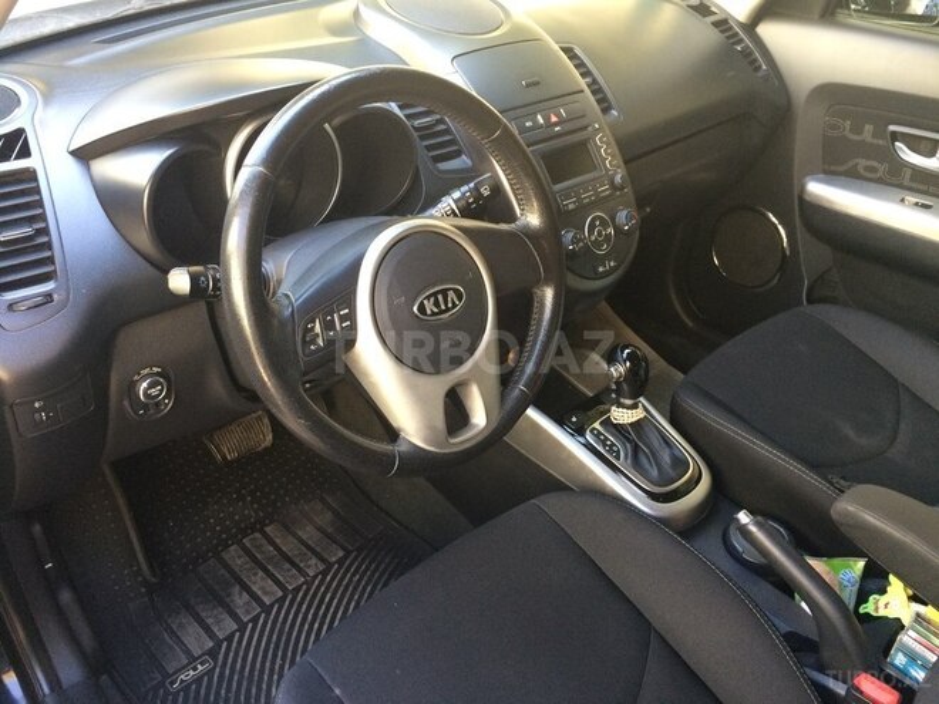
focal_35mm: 29
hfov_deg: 61.7
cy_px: 352
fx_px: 787
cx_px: 470
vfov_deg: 48.2
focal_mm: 4.15
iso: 80
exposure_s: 1/33
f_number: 2.2
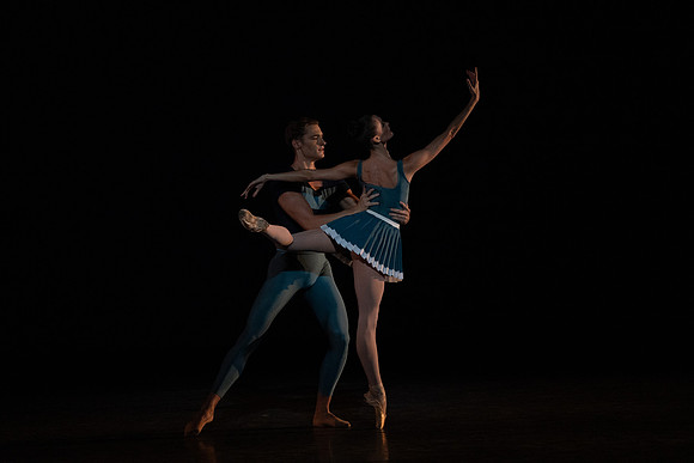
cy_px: 232
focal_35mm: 367
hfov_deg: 5.6
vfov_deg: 3.7
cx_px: 347
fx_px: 7076
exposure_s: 1/320
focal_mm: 367
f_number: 5.6
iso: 8000
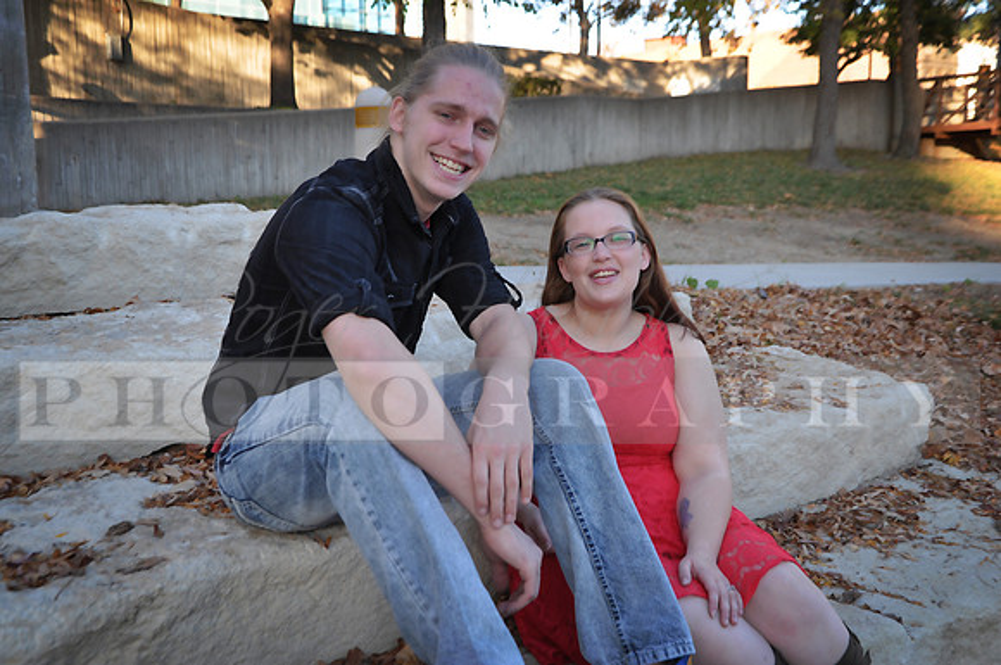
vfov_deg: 31.8
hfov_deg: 46.5
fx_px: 1166
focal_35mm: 42
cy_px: 332
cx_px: 500
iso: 200
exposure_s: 1/125
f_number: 5.6
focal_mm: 28
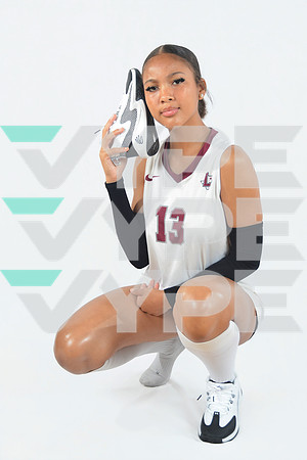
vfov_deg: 38.2
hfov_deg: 26.0
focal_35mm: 52
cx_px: 154
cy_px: 230
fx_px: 665
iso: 200
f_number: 5.6
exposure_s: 1/200
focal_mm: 52
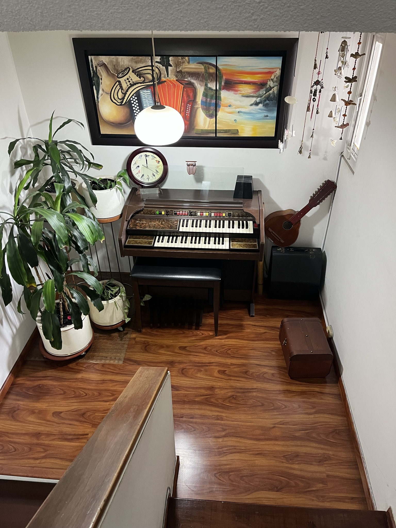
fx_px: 397
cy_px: 264
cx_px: 198
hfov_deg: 53.1
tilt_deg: -35.8
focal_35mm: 26
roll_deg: +1.2
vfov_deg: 67.3
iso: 320
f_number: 1.6
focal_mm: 5.1
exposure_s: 1/60
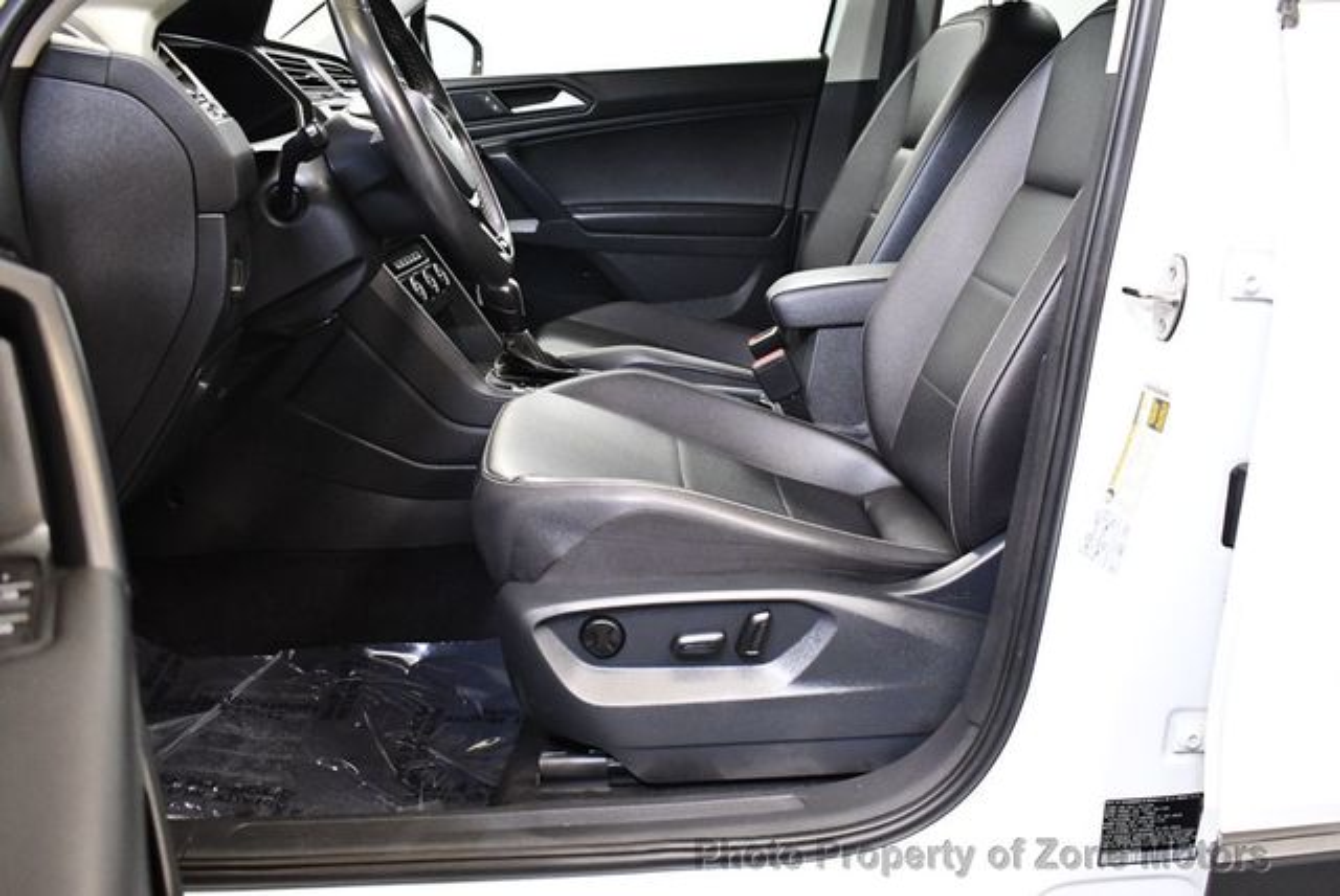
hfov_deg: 53.1
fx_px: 1341
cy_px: 448
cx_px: 670
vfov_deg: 36.9
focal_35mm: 36
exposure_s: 1/100
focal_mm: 18
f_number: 3.5
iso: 3200
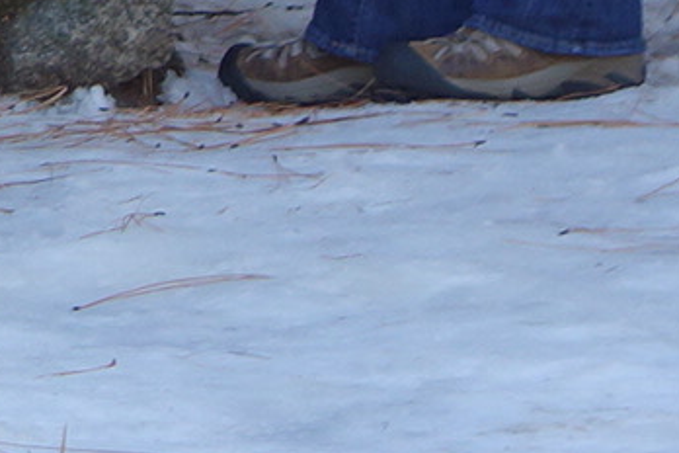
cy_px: -937
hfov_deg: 4.0
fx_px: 9354
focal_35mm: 496
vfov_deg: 2.7
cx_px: -1541
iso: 125
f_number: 4.5
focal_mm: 23.27
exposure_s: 1/100
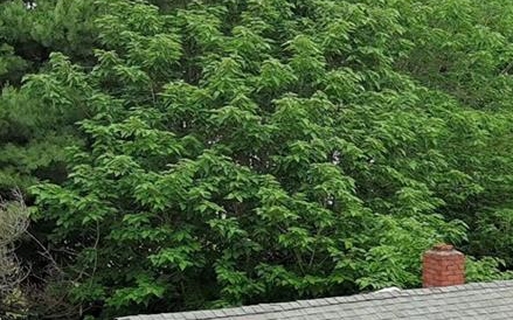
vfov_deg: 9.0
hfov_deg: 14.9
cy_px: 597
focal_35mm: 138
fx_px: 1929
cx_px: 485
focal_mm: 10.57
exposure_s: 1/437
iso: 100
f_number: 2.8
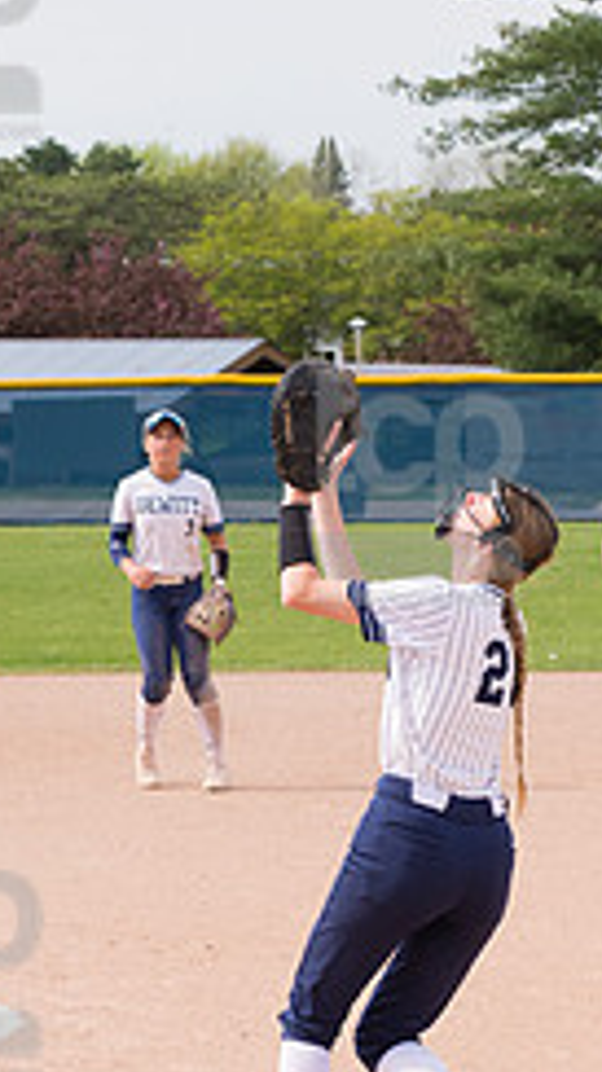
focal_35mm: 203
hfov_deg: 6.0
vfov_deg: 10.6
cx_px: 420
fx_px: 5769
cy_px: 488
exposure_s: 1/1600
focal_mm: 70
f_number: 5.6
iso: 400
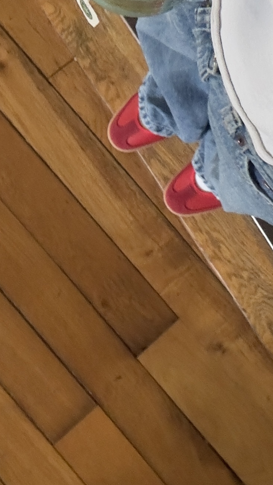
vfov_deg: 26.2
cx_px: 365
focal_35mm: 77
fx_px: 991
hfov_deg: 14.9
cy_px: 6
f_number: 1.9
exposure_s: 1/60
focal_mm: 2.69
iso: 160
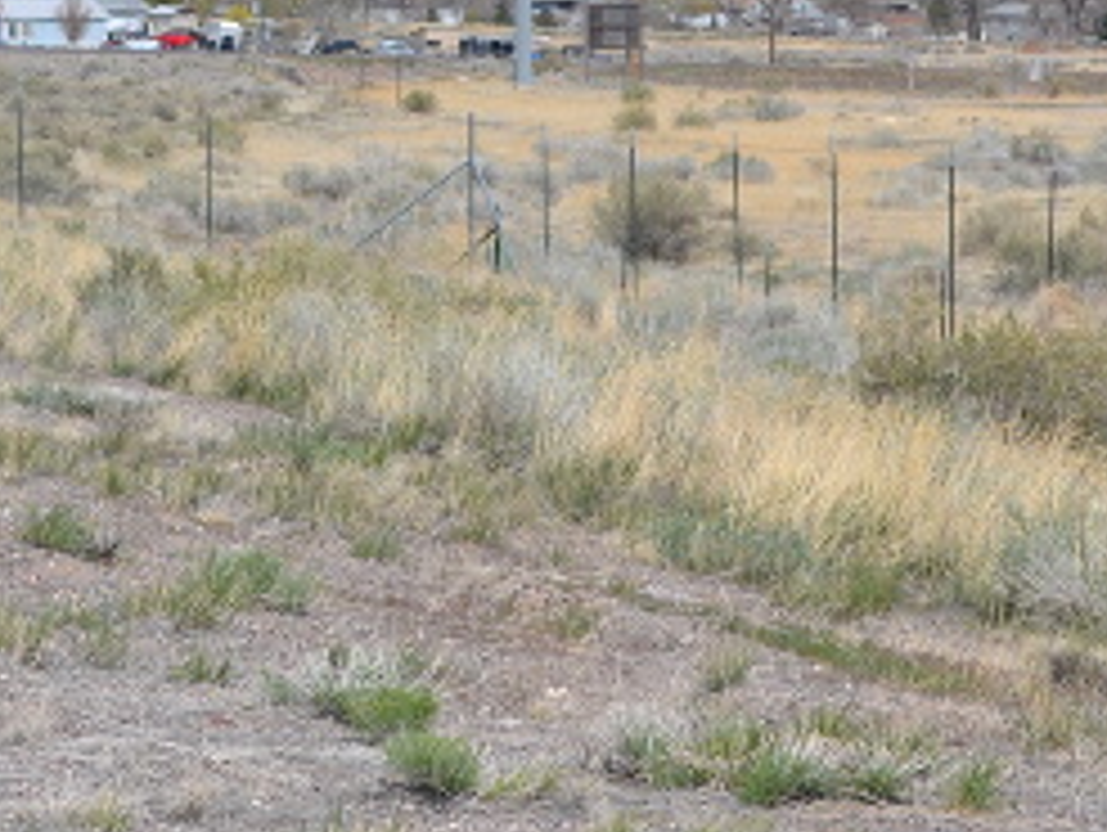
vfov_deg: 8.2
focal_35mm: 180
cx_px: 315
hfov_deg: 11.0
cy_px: 115
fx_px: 5762
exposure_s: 1/400
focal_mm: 48
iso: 100
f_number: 7.1
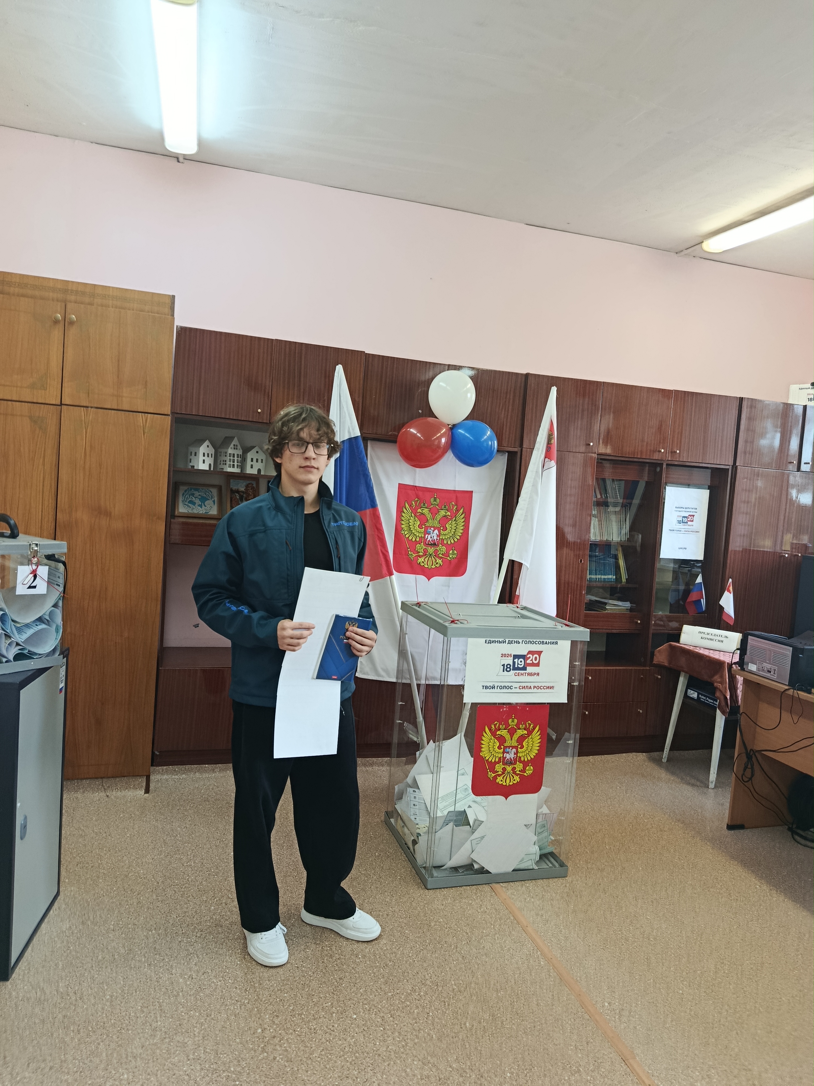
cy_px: 543
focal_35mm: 24
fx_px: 752
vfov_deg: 71.6
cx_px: 407
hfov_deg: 56.8
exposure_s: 1/100
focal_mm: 5.24
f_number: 1.7
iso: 838
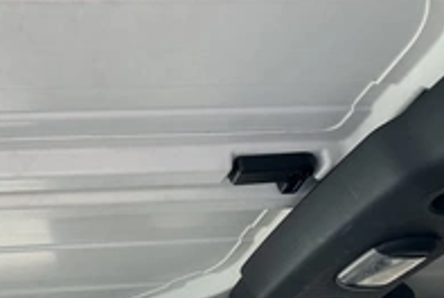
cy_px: 190
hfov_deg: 32.6
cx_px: 65
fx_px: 729
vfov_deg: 23.0
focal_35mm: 59
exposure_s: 1/122
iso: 64
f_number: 1.8
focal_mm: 3
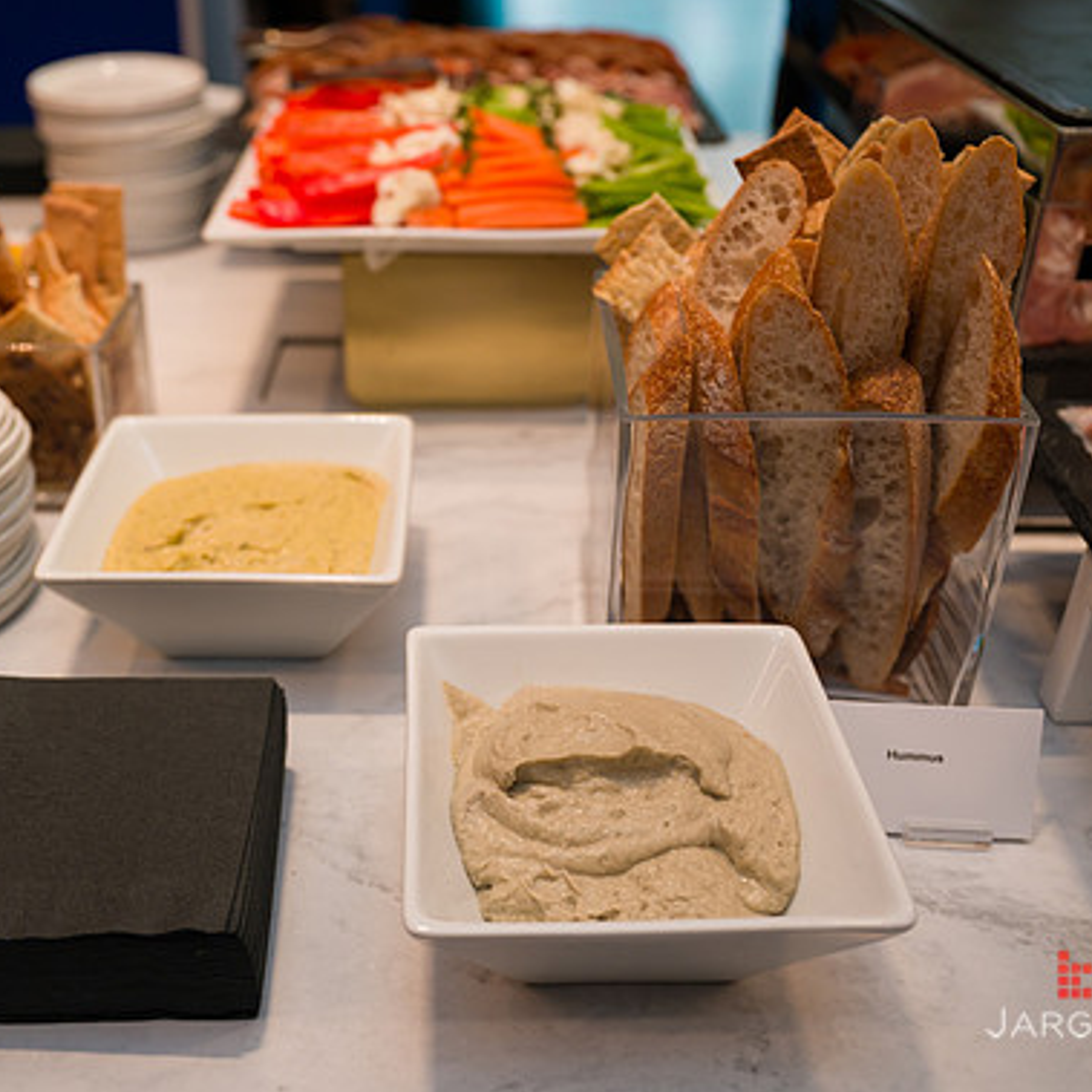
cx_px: 425
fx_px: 1321
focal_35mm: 37
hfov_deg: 44.6
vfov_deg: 44.9
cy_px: 549
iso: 400
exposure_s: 1/160
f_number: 3.2
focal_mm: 28
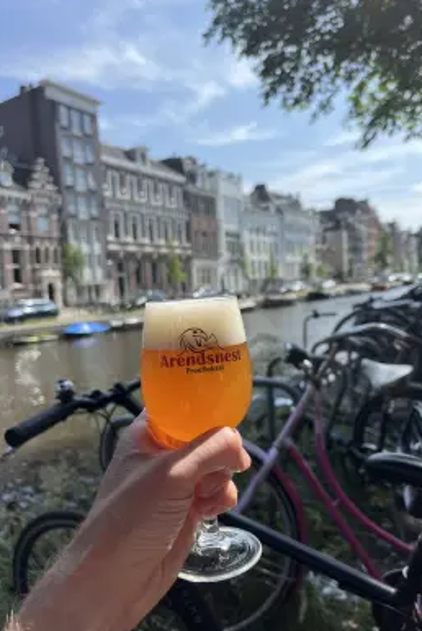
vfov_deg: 65.4
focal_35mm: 28
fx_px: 491
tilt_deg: -5.1
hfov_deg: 46.4
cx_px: 227
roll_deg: +3.4
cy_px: 322
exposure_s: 1/2755
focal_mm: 5.1
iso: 50
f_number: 1.6
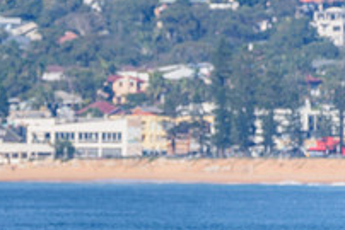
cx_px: 10
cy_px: 268
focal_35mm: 1438
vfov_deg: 1.0
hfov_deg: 1.4
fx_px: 13790
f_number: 5.6
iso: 140
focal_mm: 500
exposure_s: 1/2000
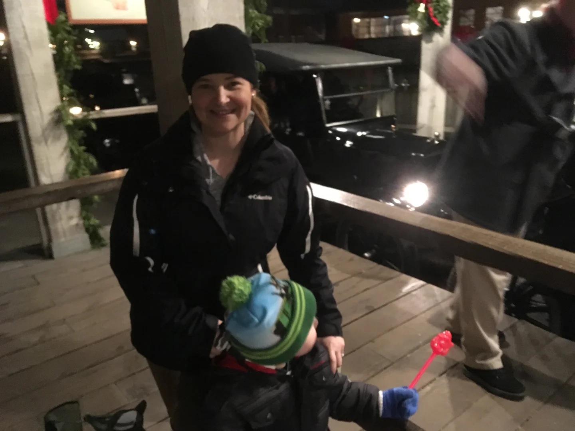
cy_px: 216
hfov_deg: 61.7
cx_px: 288
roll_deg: +4.2
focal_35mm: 29
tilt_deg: -21.3
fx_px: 482
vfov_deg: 48.2
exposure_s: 1/15
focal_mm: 4.15
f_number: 2.2
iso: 640
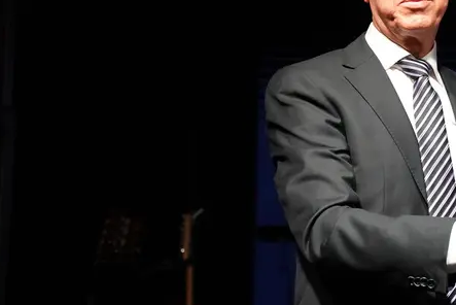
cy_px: 114
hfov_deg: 18.5
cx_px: 568
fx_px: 1312
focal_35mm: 104
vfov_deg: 13.2
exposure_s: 1/200
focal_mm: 38.2
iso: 1600
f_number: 2.8
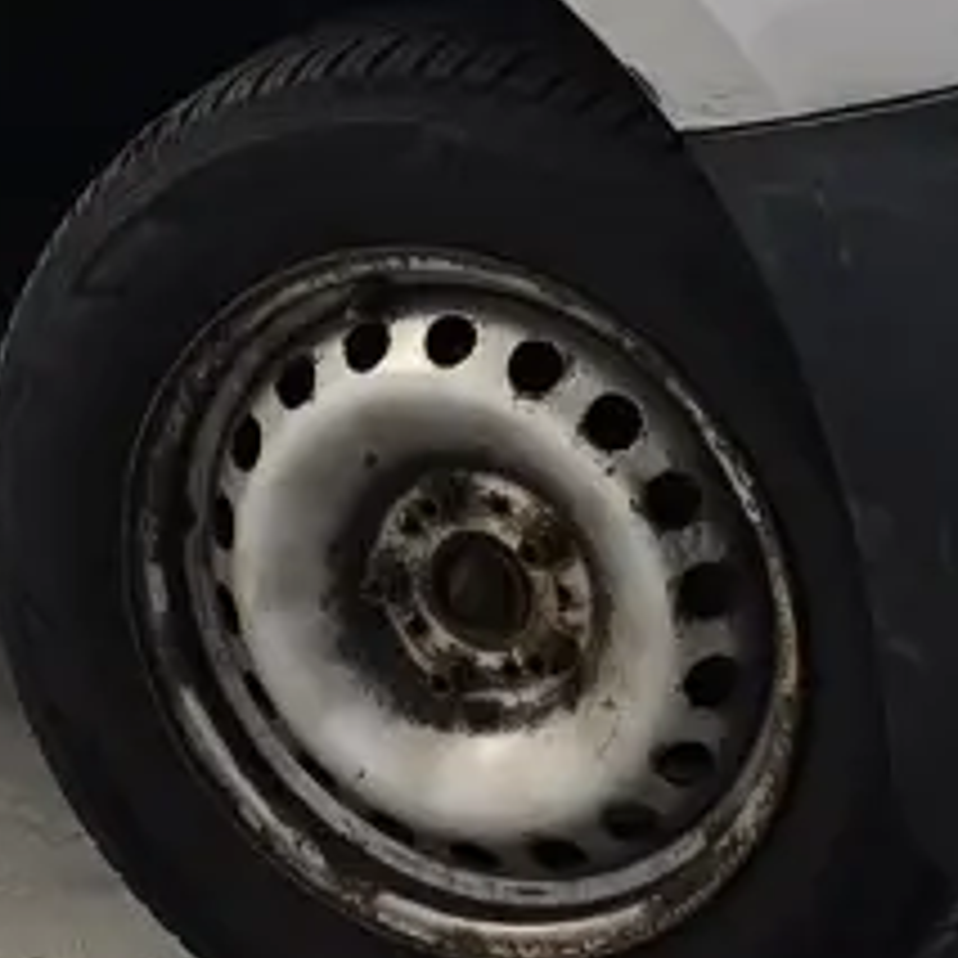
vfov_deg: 9.4
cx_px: 144
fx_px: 5730
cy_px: -198
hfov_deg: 9.5
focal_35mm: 183
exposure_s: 1/180
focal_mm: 6.3
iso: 160
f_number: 1.7
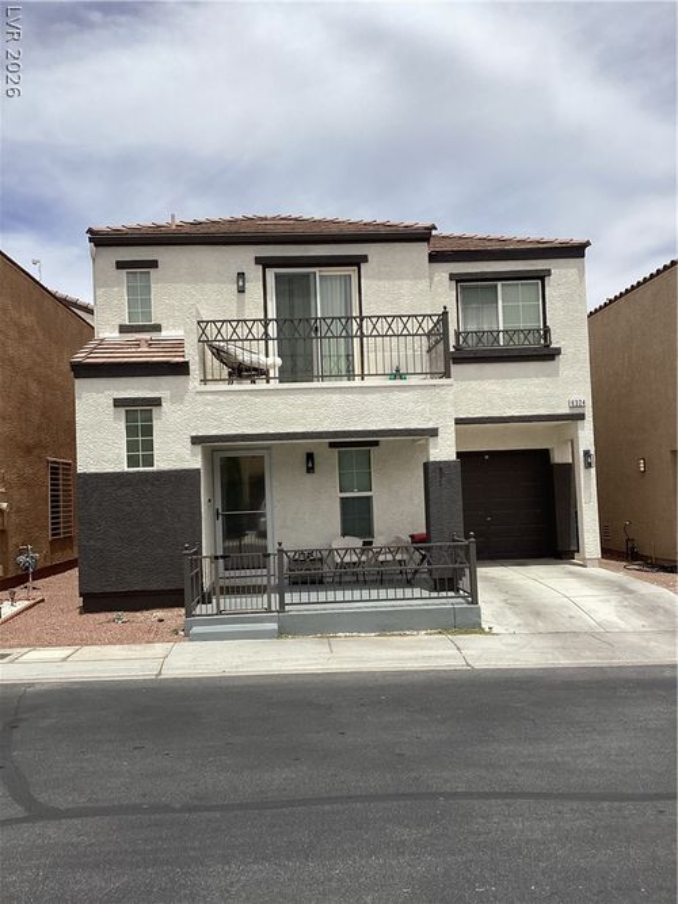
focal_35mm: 31
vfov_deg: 58.4
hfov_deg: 45.4
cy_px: 452
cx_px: 339
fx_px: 810
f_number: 2.4
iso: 25
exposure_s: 1/2469
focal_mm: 3.3
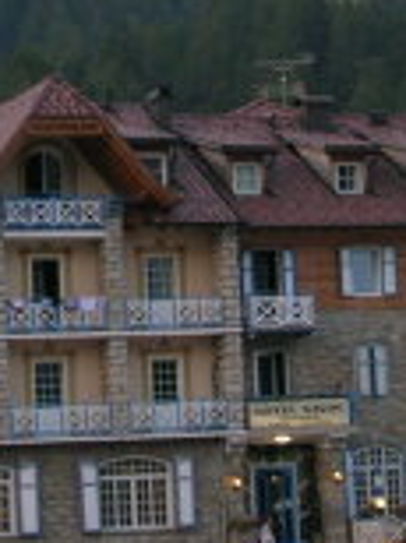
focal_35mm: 169
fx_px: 2650
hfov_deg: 8.8
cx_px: 120
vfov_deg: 11.6
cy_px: 25
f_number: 3.5
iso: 50
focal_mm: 9.9
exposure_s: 1/43.7
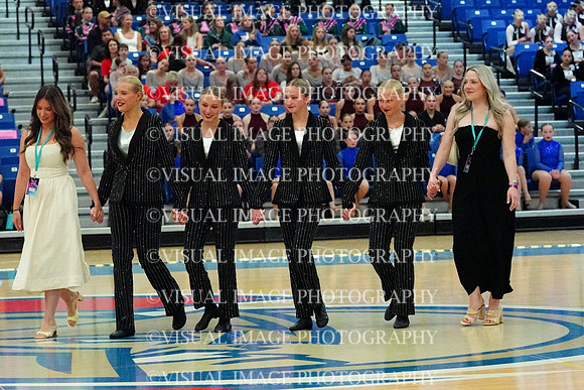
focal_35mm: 129
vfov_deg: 10.6
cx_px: 292
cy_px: 195
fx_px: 2093
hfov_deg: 15.9
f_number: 4
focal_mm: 86
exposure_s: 1/1000
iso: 25600
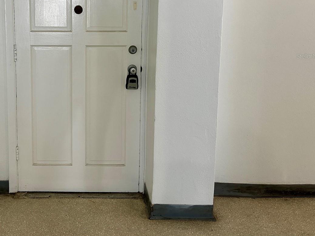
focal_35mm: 40
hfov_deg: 45.3
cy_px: 56
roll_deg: +0.2
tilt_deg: -7.6
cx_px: 83
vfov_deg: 35.1
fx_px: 364
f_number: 1.5
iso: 125
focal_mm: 5.7
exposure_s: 1/60
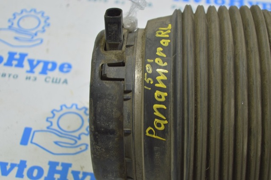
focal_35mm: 82
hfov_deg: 24.6
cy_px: 90
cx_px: 136
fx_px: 620
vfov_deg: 16.5
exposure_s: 1/20
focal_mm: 55
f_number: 5.6
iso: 400
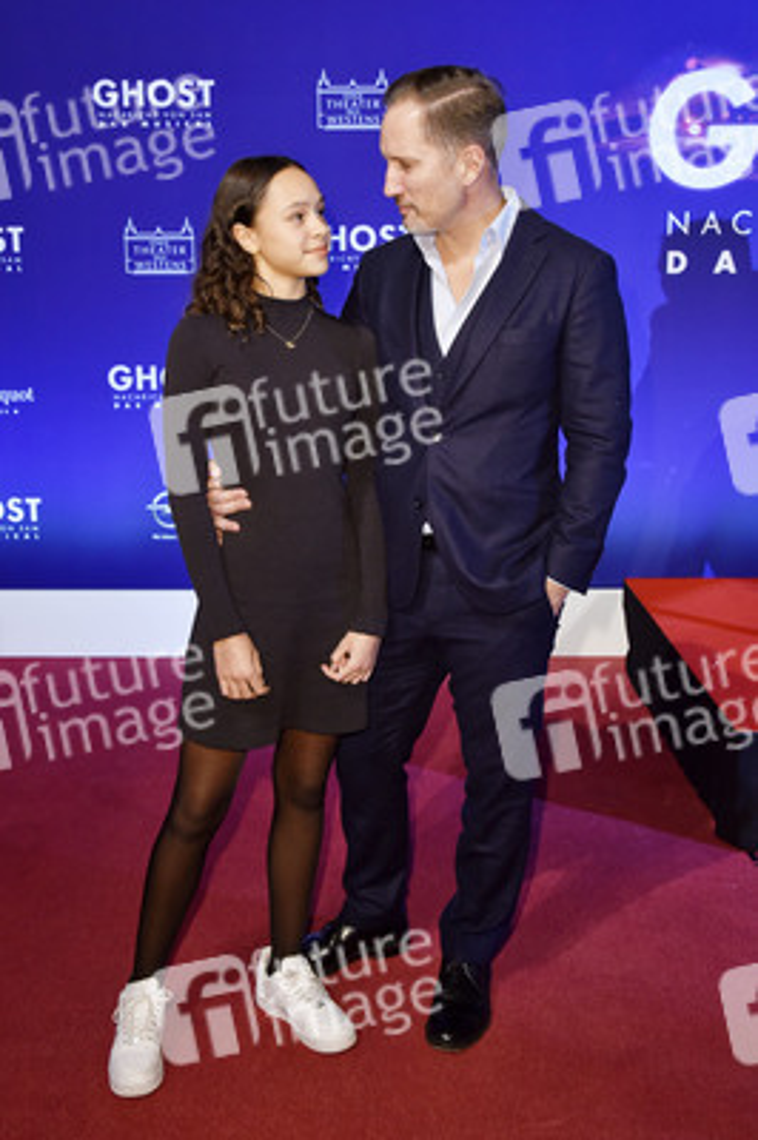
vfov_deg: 54.5
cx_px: 379
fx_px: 1107
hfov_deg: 37.8
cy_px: 570
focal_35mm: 35
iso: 800
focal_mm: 35
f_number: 6.3
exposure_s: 1/200
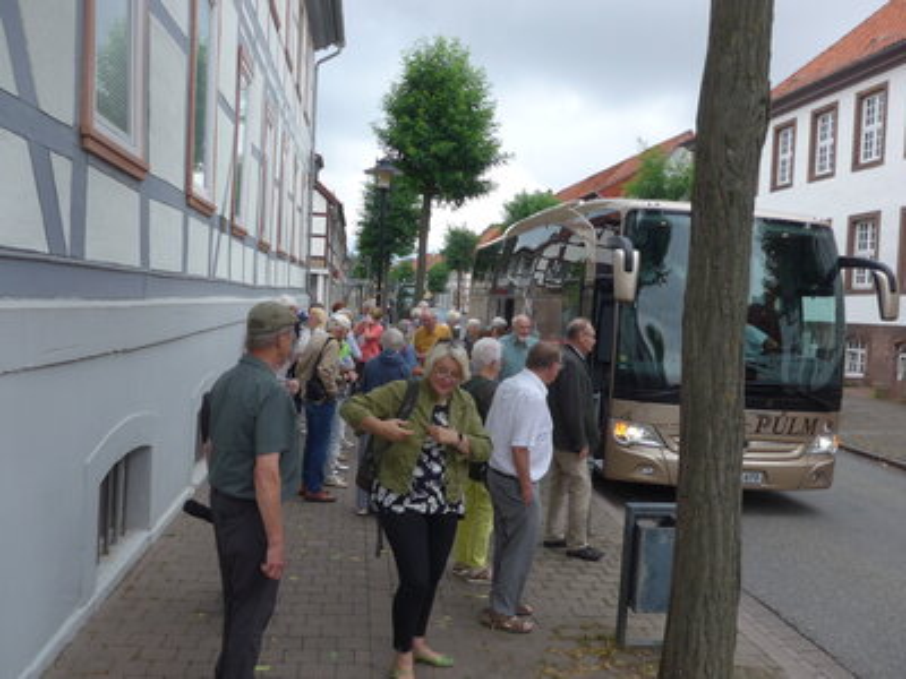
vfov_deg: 48.2
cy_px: 340
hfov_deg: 61.7
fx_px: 759
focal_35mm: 29
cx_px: 453
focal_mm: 6
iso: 80
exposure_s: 1/320
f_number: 2.8
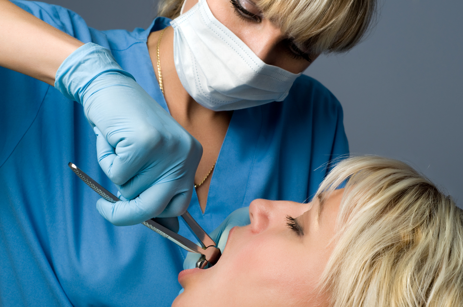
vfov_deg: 18.1
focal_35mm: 75
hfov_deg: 27.0
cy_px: 154
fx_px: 963
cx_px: 232
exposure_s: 1/125
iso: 200
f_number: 11
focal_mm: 50
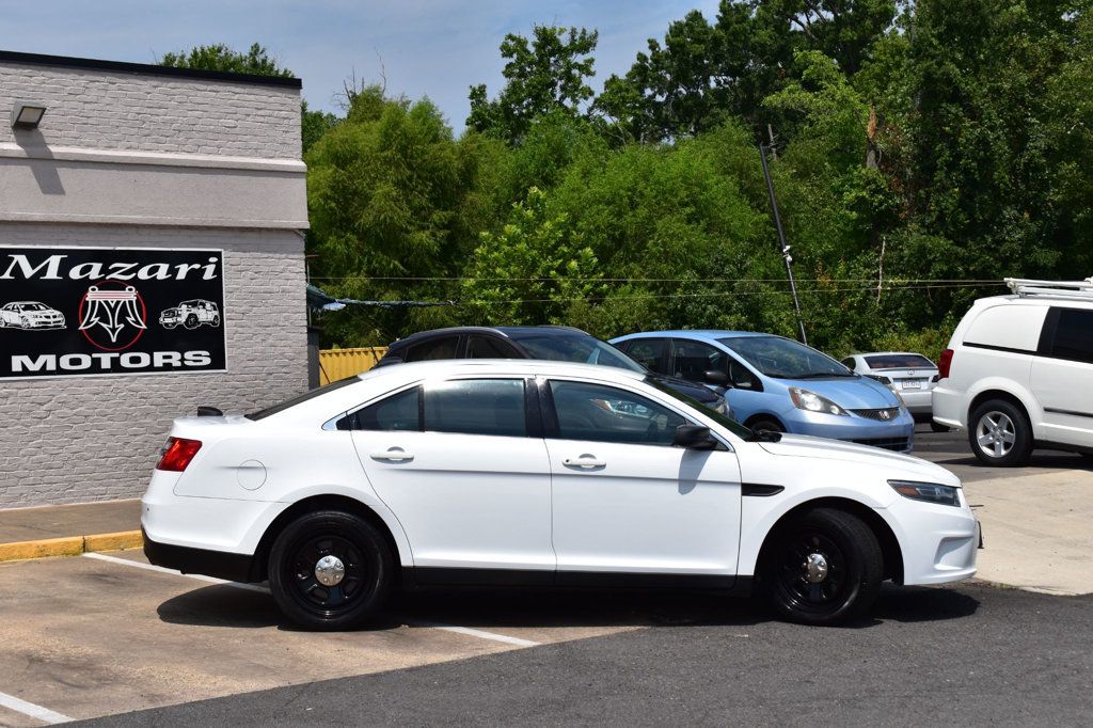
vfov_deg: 23.8
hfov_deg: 35.1
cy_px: 364
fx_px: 1730
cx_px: 546
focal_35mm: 57
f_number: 11
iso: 200
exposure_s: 1/500
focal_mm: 38
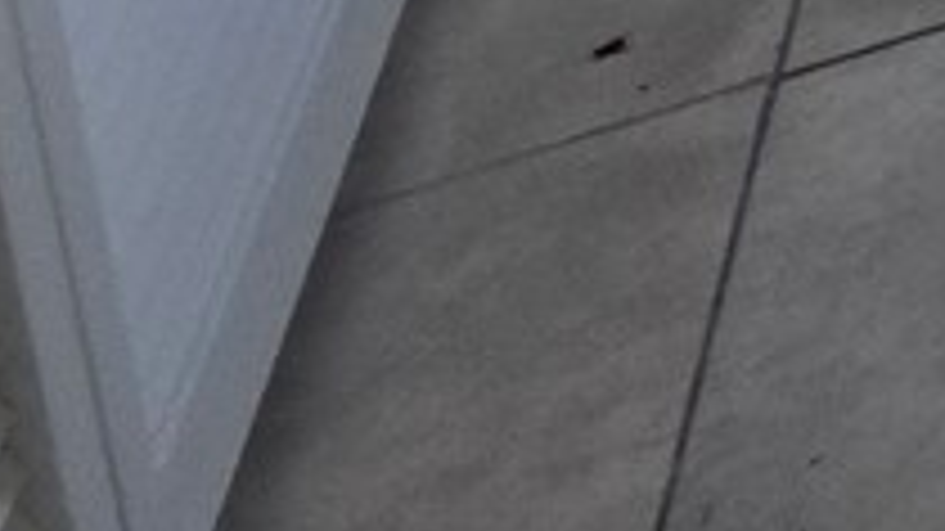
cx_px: 3150
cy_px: -1948
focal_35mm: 108
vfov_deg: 6.7
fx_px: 2706
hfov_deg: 10.2
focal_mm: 2.2
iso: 20
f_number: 1.9
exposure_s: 1/120
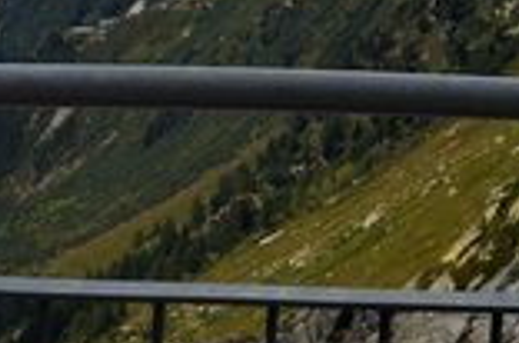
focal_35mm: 193
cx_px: 86
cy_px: -280
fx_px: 2768
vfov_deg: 6.9
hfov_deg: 10.7
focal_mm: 25
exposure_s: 1/400
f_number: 11
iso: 320
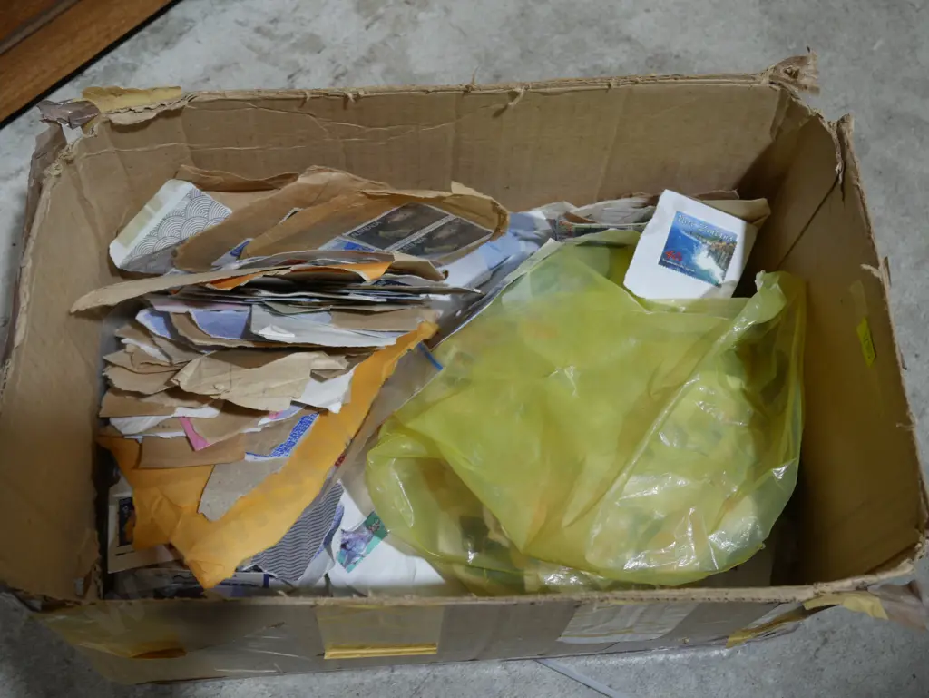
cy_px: 349
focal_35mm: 46
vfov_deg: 31.5
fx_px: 1235
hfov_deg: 41.2
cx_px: 464
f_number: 5.1
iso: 320
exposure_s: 1/60
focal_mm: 23
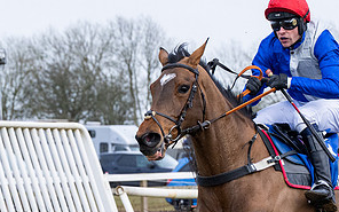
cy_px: 209
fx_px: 2642
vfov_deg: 4.6
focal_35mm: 286
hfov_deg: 7.3
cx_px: 250
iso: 800
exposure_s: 1/1250
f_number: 4
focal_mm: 70
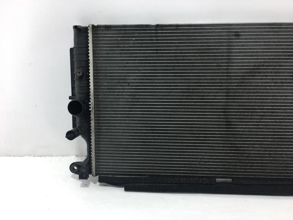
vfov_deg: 48.2
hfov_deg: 61.7
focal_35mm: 29
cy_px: 110
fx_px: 245
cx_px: 146
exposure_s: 1/100
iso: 25
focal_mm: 4.15
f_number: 2.2
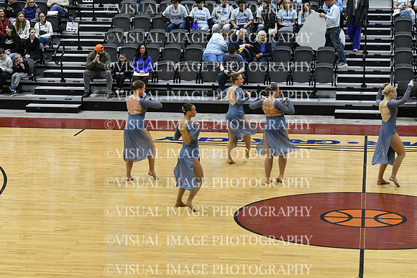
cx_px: 208
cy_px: 139
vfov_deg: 13.0
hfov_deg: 19.5
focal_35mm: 105
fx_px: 1216
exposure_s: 1/500
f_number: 4
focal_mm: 70
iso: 5000
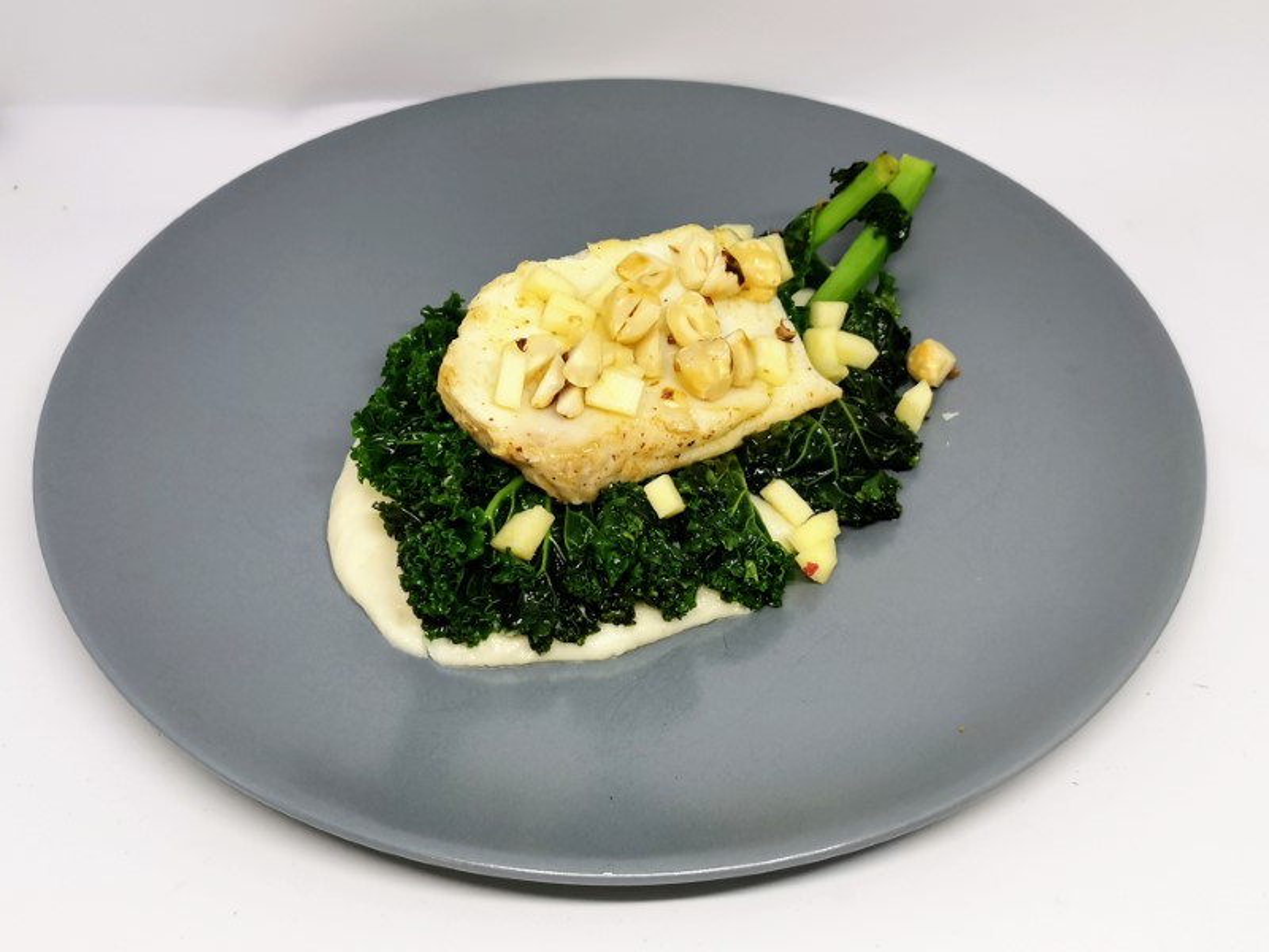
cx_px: 634
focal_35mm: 46
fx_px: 1686
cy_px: 476
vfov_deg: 31.5
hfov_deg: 41.2
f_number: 1.6
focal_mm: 5.56
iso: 160
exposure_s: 1/100
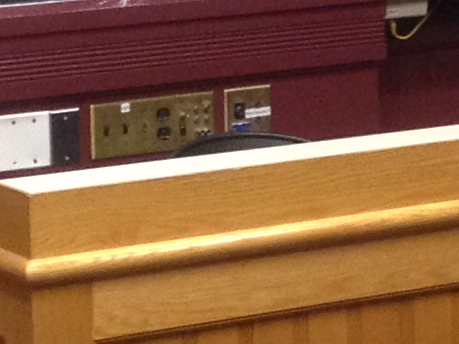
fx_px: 3301
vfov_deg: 6.0
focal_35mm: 249
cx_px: 473
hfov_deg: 7.9
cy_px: 156
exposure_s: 1/20
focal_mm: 4.28
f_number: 2.4
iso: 200
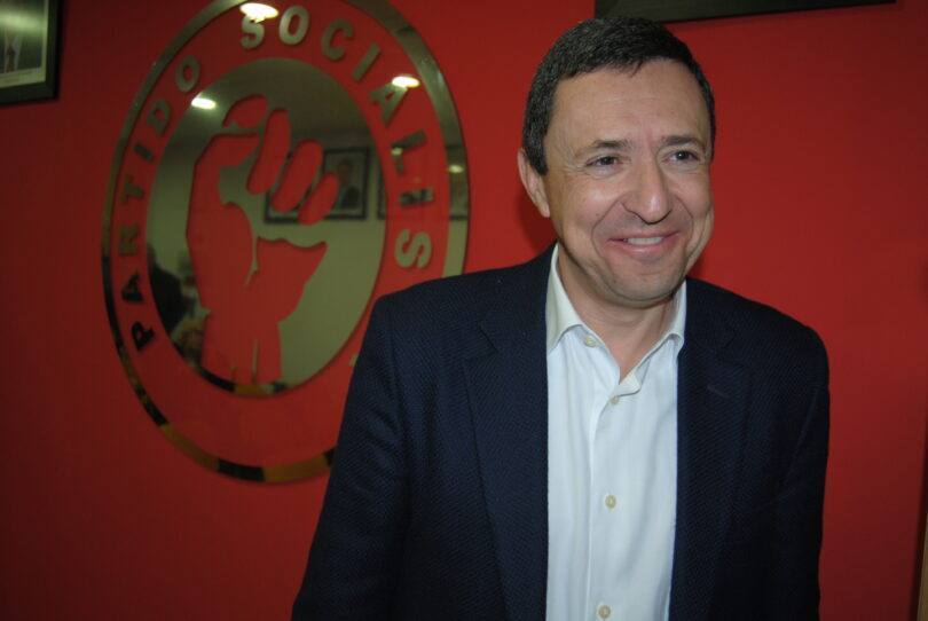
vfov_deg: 40.1
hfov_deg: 57.2
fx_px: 852
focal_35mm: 33
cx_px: 464
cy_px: 310
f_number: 3.5
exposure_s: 1/60
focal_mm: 22
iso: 200
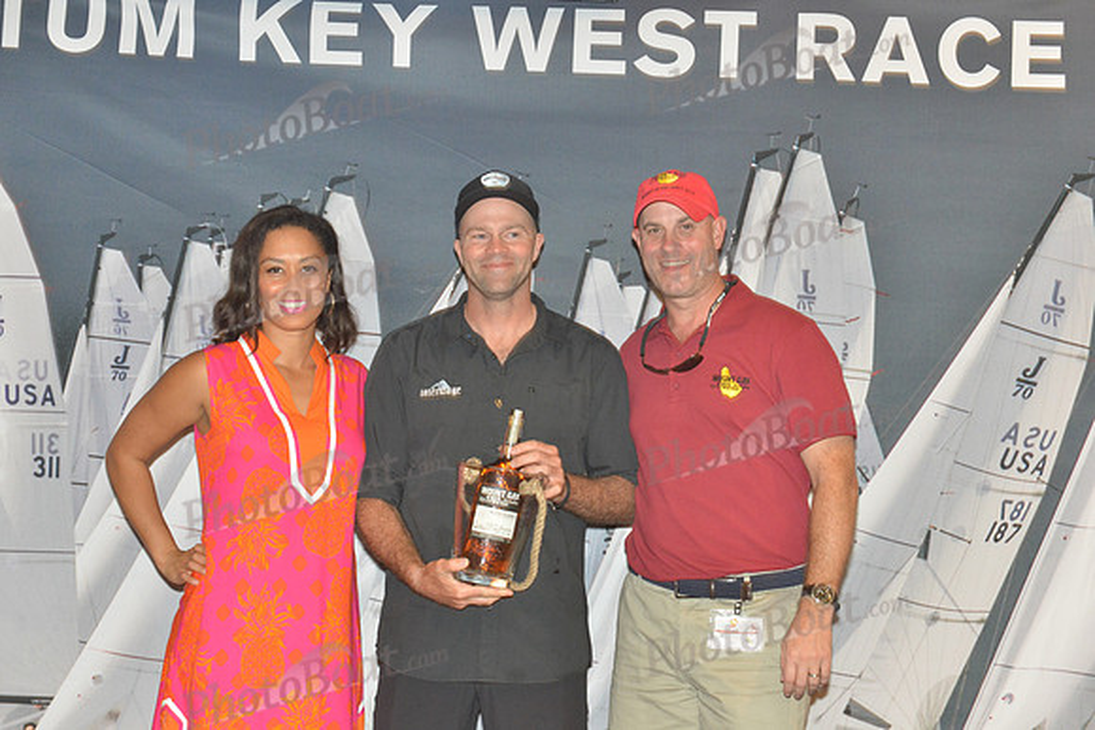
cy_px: 365
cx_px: 548
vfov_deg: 19.5
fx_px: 2130
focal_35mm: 70
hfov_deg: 28.8
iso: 3200
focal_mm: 70
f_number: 9
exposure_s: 1/15
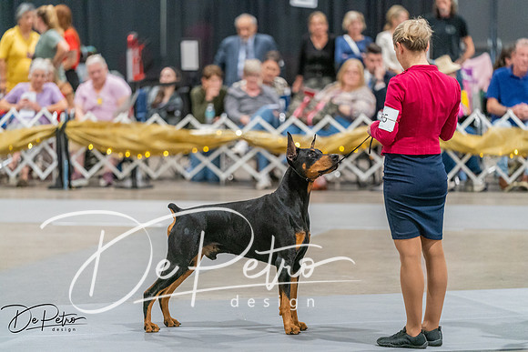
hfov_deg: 11.0
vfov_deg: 7.3
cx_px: 264
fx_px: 2743
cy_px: 176
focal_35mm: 187
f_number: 2.8
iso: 6400
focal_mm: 187
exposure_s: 1/250
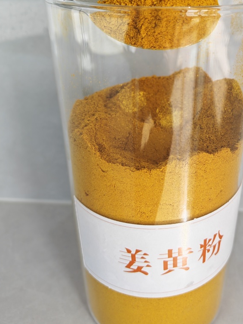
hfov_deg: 41.3
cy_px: 125
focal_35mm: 34
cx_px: 161
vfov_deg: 53.4
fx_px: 318
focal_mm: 6.12
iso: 80
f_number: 1.9
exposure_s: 1/100
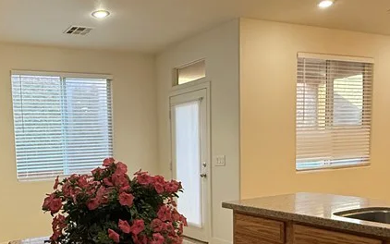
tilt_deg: -5.0
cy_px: 185
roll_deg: +2.3
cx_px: 91
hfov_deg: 51.4
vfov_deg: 34.6
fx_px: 383
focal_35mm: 36
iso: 320
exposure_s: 1/120
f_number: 2.2
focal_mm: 2.22
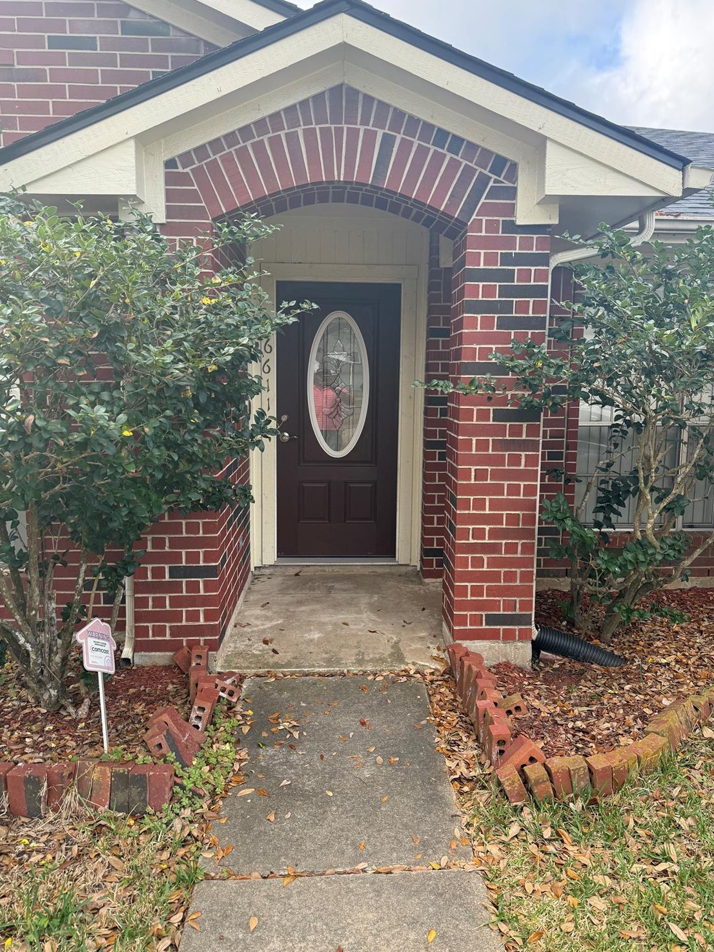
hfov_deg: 54.9
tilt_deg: -6.8
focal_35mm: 25
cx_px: 369
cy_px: 460
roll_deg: -0.9
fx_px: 688
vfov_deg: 69.4
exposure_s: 1/555
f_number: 1.78
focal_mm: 6.76
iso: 100
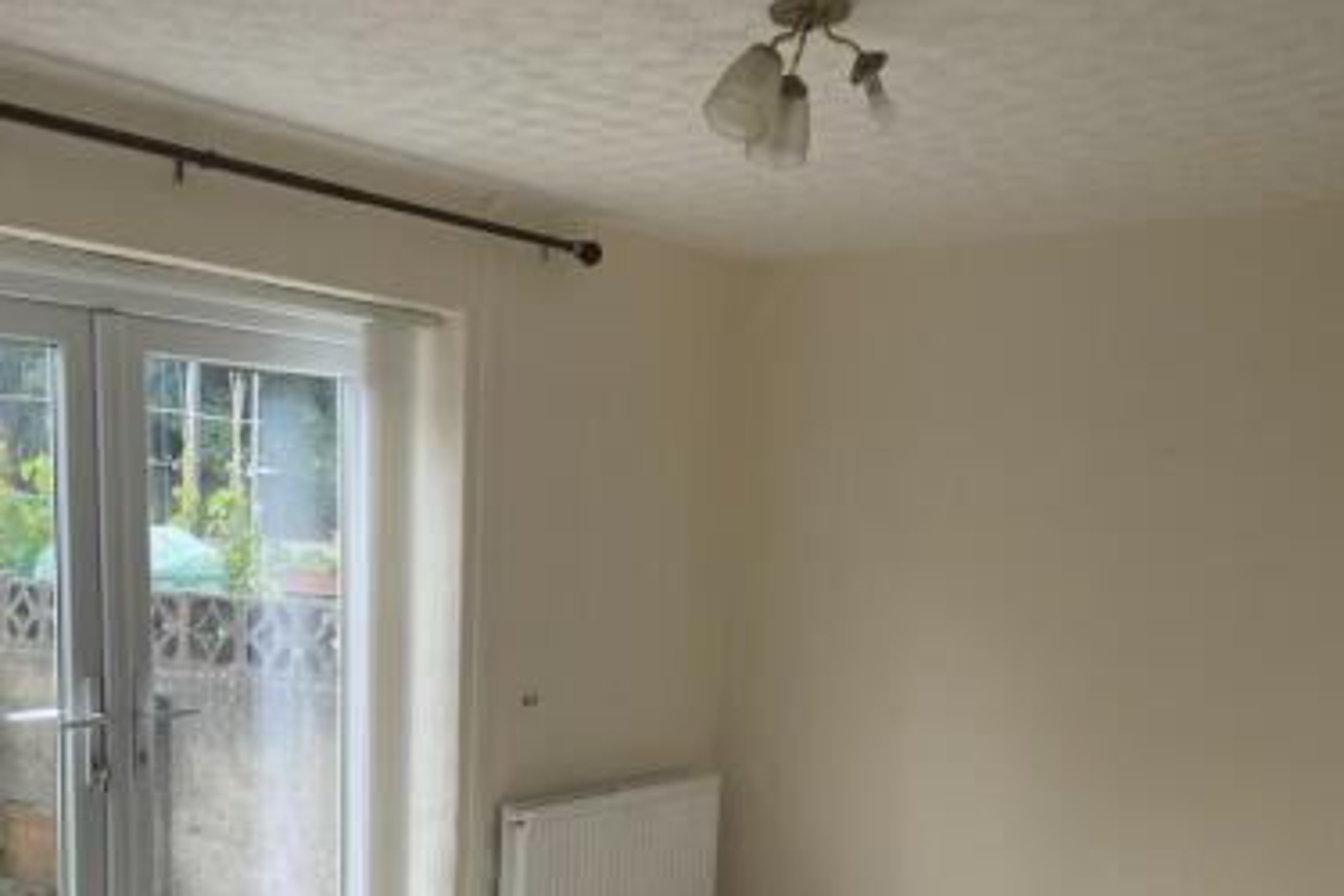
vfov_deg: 30.7
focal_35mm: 42
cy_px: 772
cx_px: 529
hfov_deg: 46.1
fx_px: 1568
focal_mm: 4.25
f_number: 1.8
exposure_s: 1/121
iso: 50
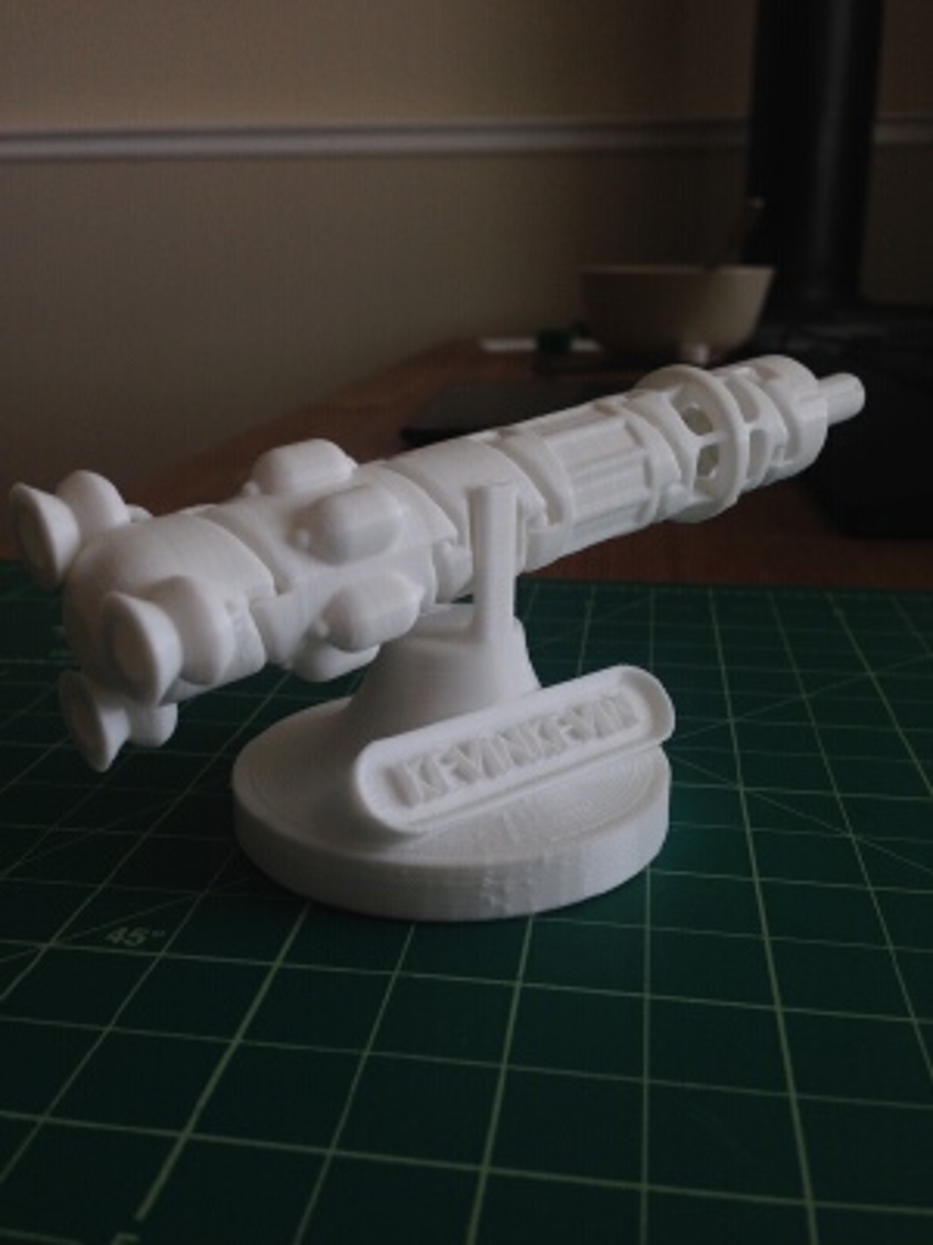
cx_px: 466
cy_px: 622
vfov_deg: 55.4
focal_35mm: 33
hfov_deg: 42.9
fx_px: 1186
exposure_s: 1/120
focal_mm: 4.12
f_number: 2.4
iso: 64
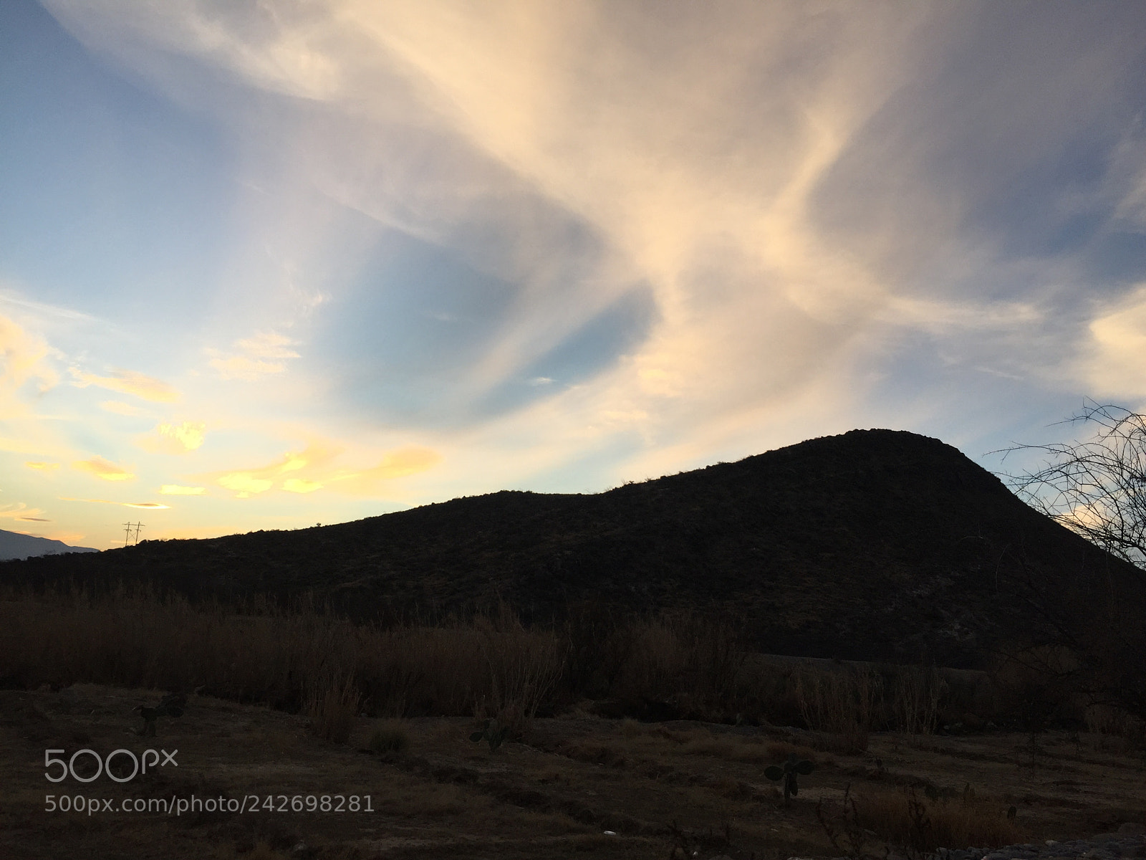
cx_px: 573
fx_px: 960
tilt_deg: +11.5
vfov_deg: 48.2
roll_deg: -3.7
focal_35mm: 29
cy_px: 430
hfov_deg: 61.7
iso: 32
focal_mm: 4.15
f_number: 2.2
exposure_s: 1/471
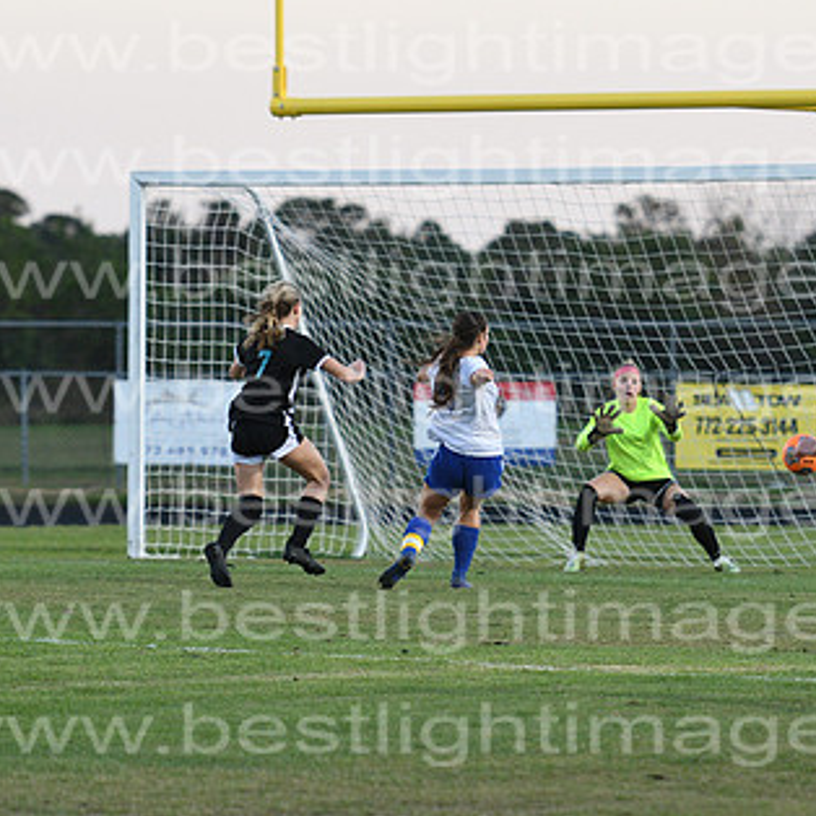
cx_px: 520
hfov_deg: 5.3
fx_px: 8801
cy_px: 451
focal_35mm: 330
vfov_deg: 5.3
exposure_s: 1/800
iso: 1100
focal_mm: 140
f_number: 2.8
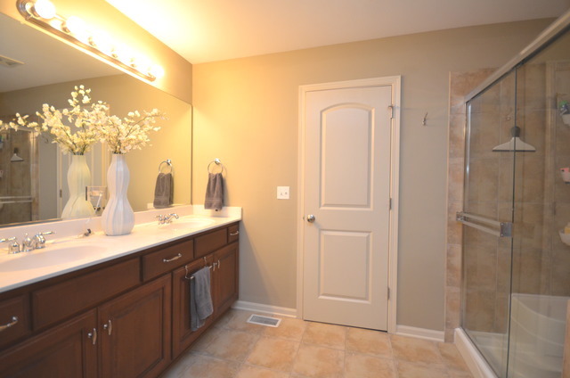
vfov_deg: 77.1
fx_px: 237
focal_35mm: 15
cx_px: 285
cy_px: 189
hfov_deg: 100.5
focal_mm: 10
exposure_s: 1/60
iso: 800
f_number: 4
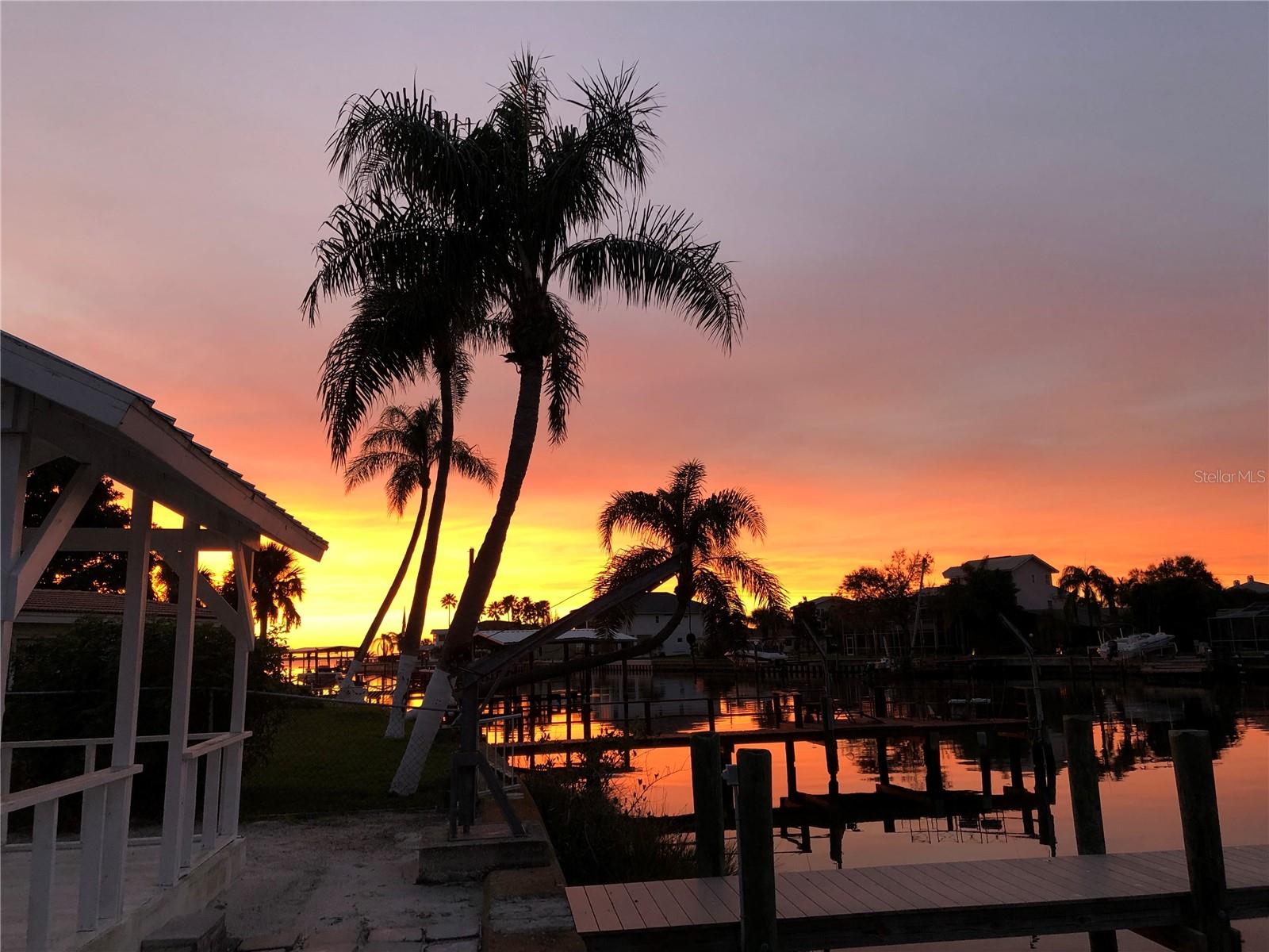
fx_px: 1026
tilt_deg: +10.0
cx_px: 634
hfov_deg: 63.4
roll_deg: +2.3
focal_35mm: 28
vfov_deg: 49.7
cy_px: 476
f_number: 1.8
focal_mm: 4
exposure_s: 1/24
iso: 32
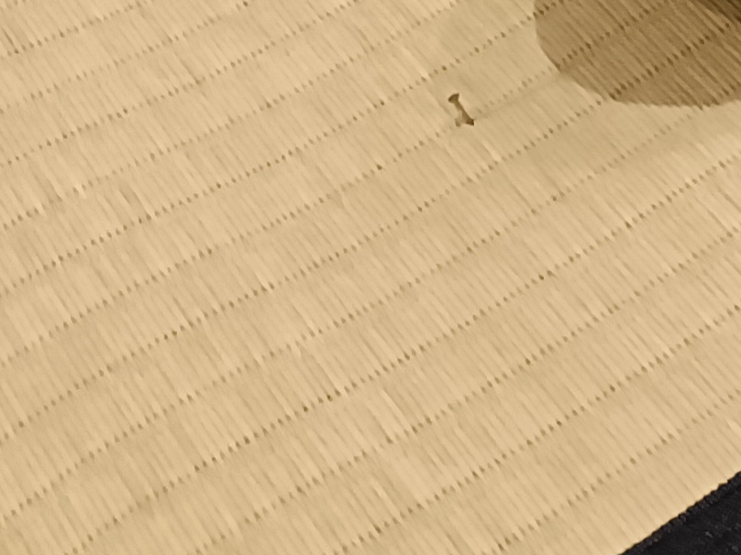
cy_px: -941
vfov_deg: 9.0
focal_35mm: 143
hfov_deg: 11.4
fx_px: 3061
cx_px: 1805
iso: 1250
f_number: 1.7
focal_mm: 4.7
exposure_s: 1/33.3
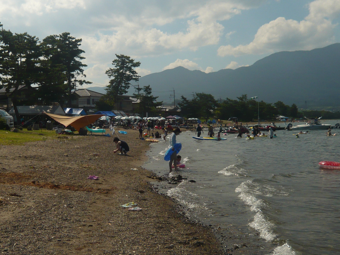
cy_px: 99
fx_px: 481
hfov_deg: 38.5
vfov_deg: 29.6
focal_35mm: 49
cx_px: 116
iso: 100
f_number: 9
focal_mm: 5.2
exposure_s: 1/400
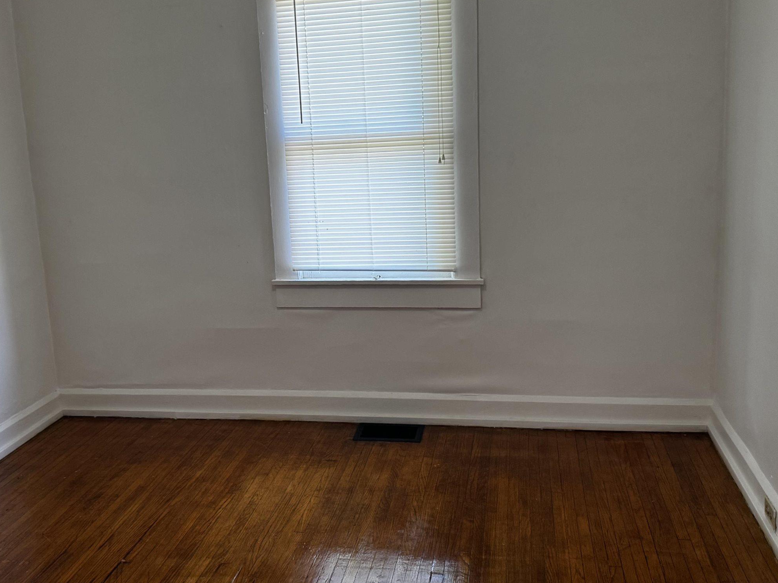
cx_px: 320
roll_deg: +3.9
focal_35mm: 37
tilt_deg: -12.3
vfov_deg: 38.6
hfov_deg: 49.9
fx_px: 831
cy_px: 264
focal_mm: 6.76
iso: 200
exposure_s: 1/66
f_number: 1.78
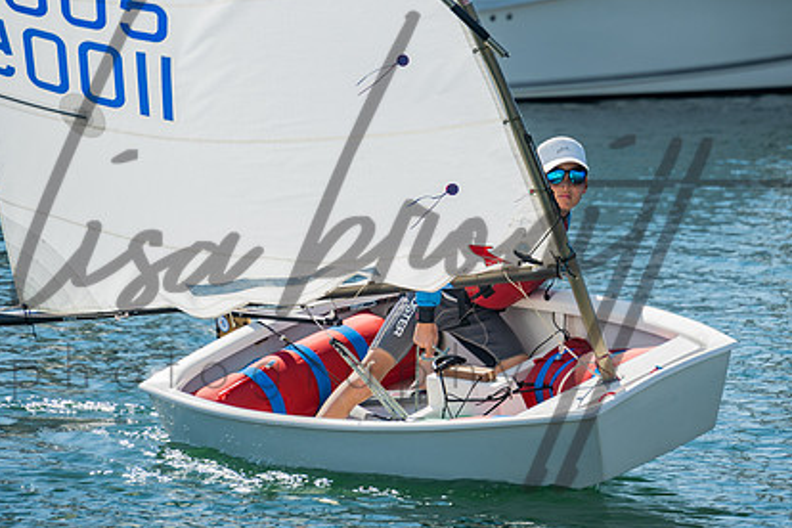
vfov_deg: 4.9
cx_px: 438
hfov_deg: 7.4
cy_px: 229
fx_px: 6160
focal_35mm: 280
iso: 100
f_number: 6.3
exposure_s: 1/200
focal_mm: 200
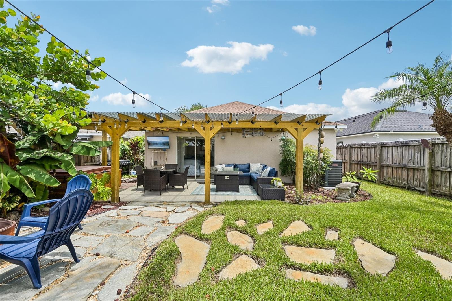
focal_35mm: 14
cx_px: 226
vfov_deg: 81.2
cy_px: 150
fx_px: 176
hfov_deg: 104.3
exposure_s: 1/800
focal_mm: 14
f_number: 8
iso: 400
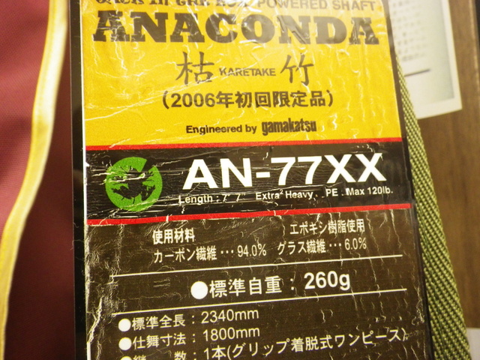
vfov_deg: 41.8
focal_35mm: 34
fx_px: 471
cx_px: 240
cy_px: 180
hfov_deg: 54.0
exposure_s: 1/50
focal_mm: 6.1
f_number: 3.8
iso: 500
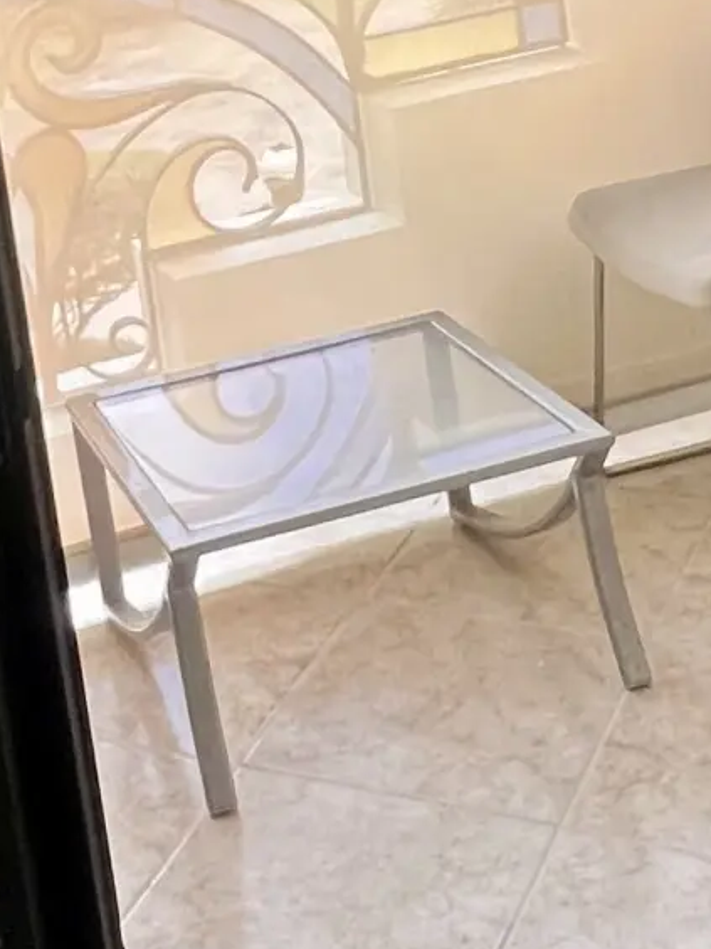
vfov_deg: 28.9
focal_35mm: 59
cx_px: 148
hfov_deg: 24.4
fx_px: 1616
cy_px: -149
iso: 160
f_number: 1.8
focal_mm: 1.57
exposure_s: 1/99
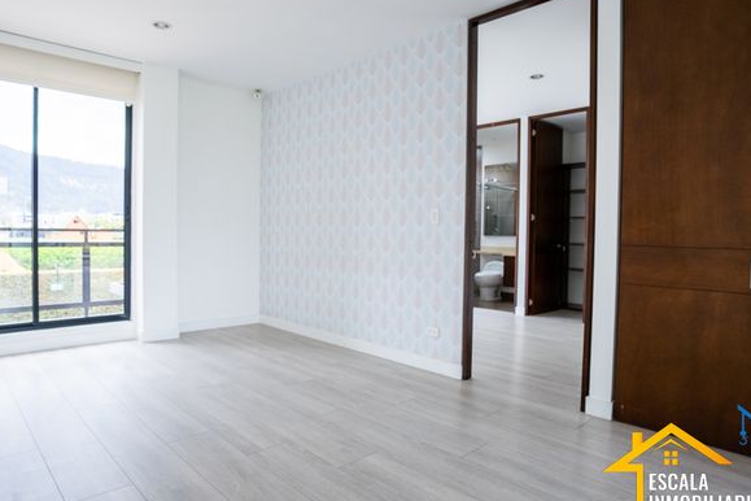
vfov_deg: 57.2
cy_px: 247
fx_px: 459
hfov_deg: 78.5
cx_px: 352
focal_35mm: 22
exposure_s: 1/125
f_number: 5.6
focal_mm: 17
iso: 640
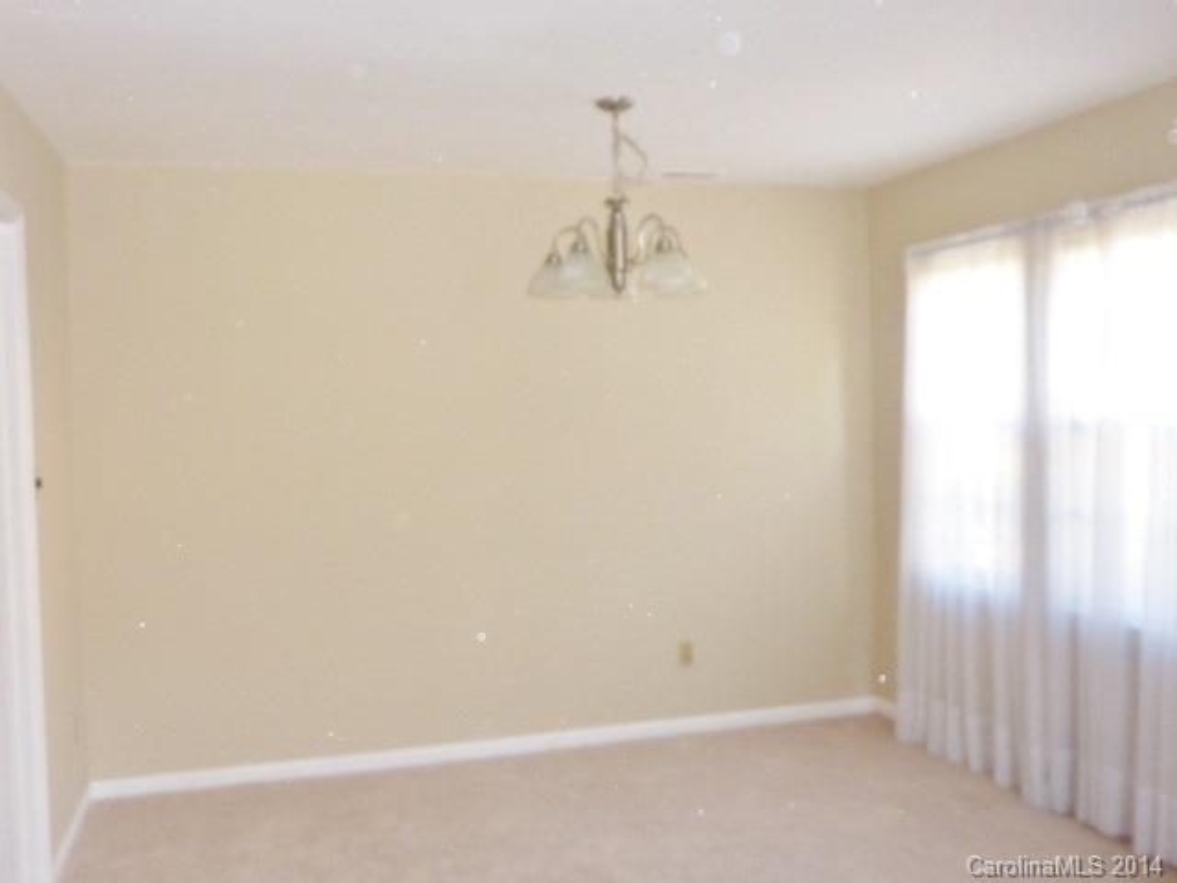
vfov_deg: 44.2
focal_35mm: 32
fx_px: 1088
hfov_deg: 56.8
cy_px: 442
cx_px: 588
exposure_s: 1/30
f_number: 3.3
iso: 160
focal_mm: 4.1
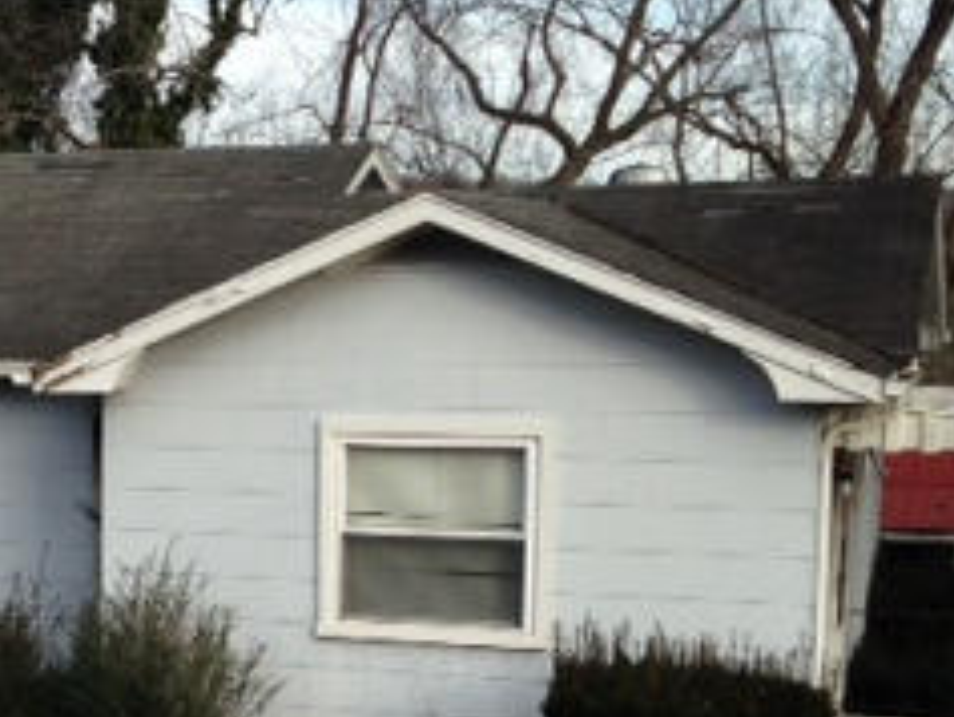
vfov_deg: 16.5
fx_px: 2454
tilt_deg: -7.1
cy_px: 572
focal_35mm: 89
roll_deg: +0.4
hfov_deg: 20.9
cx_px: -101
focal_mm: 4.12
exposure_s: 1/742
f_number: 2.4
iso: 50
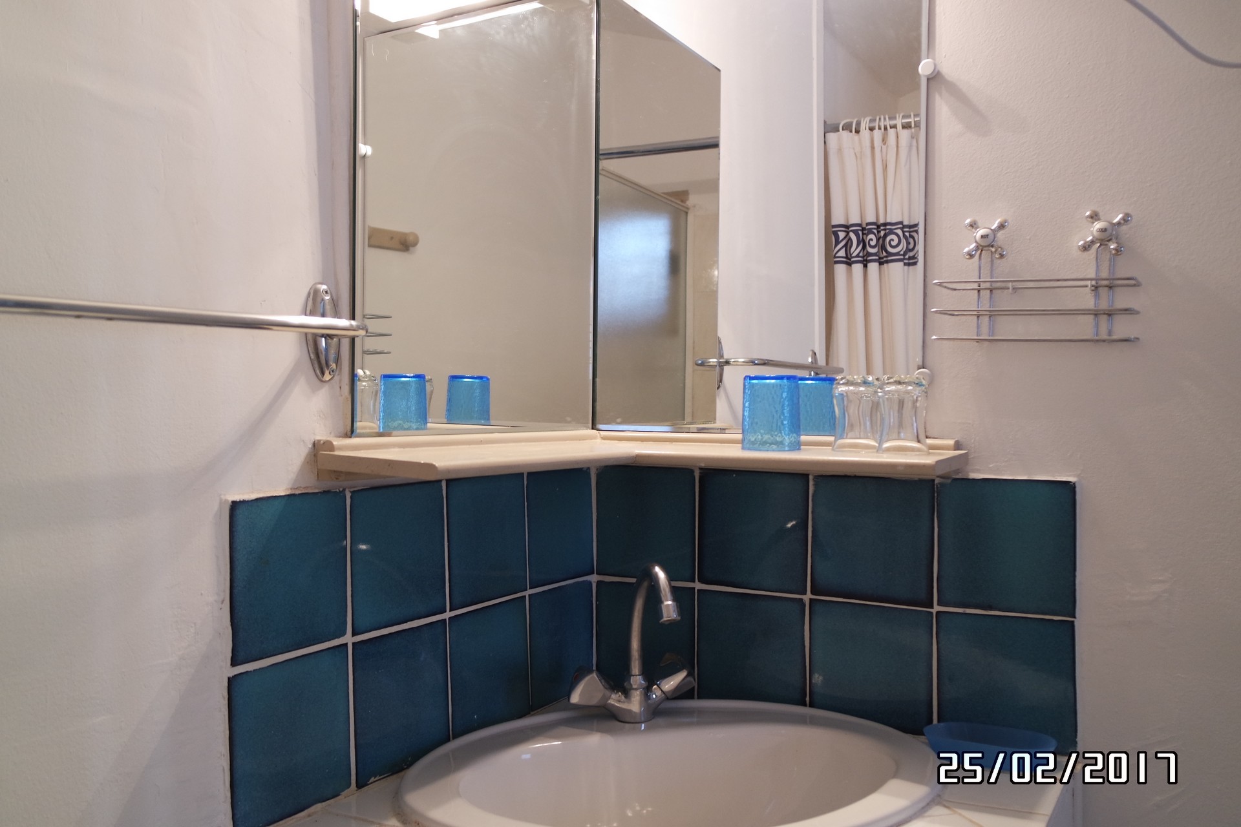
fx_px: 1137
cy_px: 414
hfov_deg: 57.2
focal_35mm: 33
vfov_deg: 40.0
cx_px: 620
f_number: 3.5
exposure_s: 1/40
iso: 400
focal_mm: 22
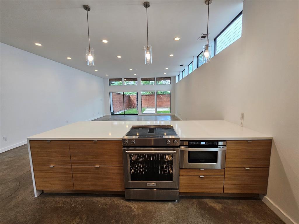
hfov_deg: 106.2
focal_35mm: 13
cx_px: 150
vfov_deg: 89.9
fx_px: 112
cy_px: 112
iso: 100
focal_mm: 2.2
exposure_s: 1/60
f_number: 2.2
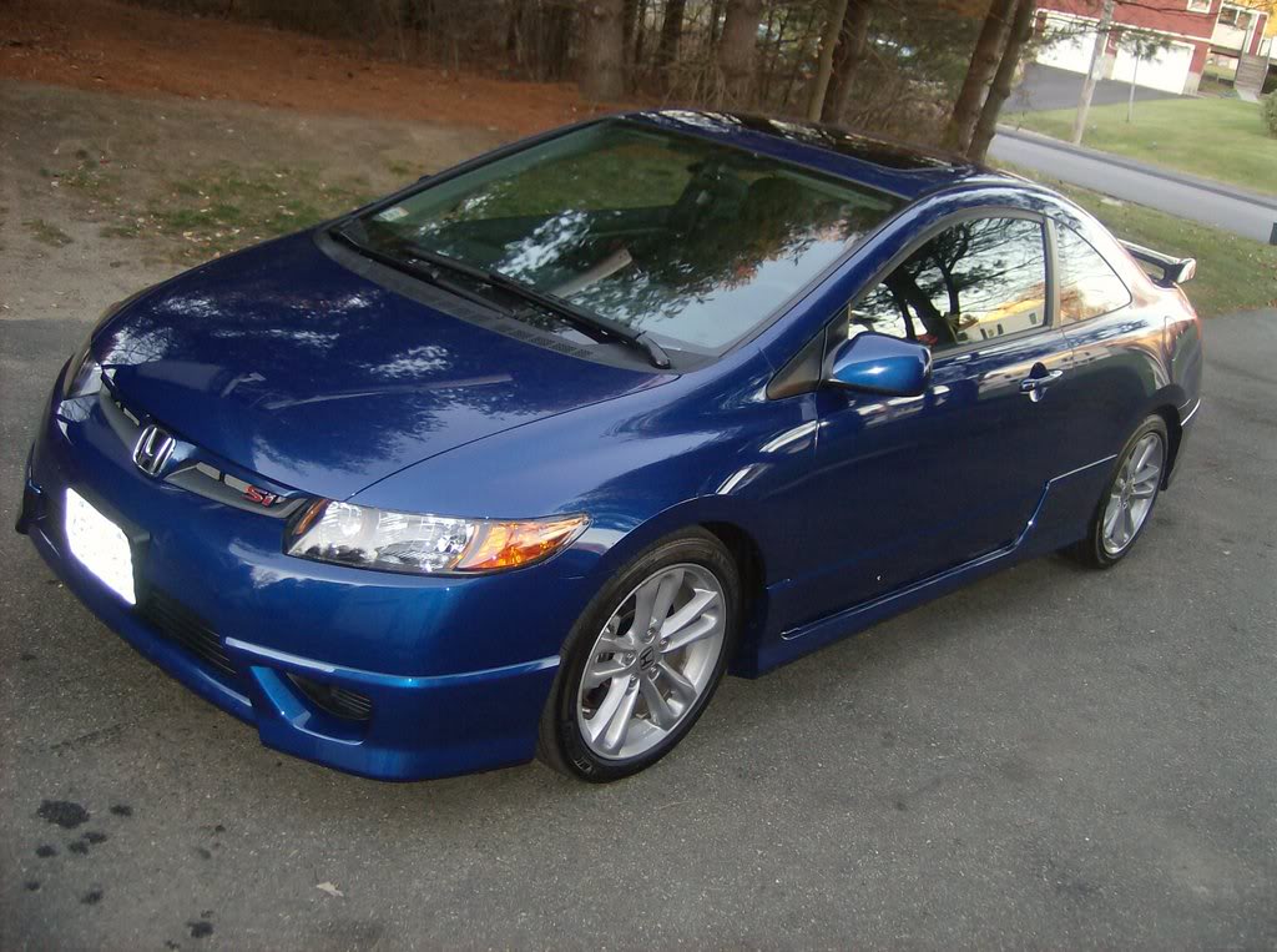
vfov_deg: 39.5
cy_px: 476
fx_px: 1325
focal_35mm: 36
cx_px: 638
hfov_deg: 51.5
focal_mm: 6
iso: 200
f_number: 2.8
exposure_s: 1/60
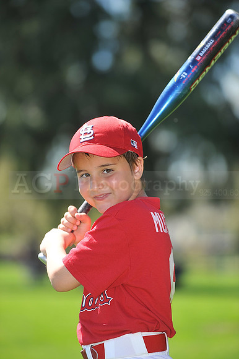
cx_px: 120
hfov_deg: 6.9
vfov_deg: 10.3
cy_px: 180
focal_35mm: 200
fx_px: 1994
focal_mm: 200
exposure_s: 1/800
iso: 200
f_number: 4.5
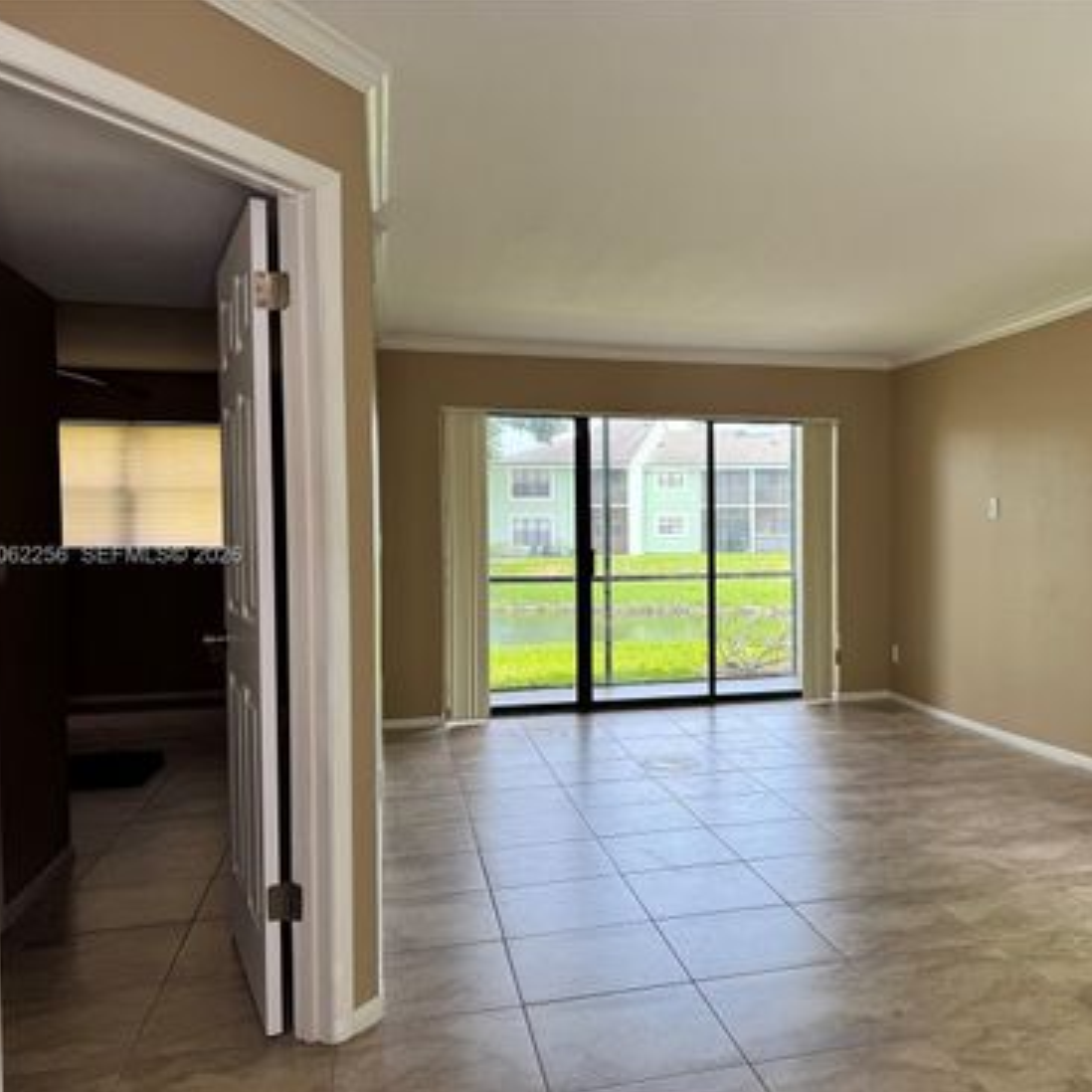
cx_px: 698
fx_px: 1035
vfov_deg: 55.6
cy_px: 556
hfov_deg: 54.8
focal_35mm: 29
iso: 64
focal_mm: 6.76
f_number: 1.78
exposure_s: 1/192
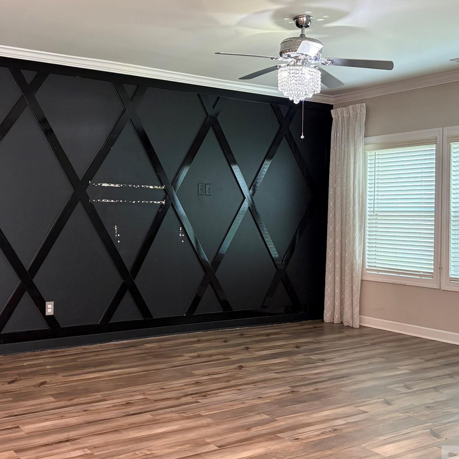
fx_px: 600
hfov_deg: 41.5
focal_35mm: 40
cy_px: 223
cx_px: 167
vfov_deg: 41.9
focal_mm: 5.96
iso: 250
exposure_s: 1/60
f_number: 1.6
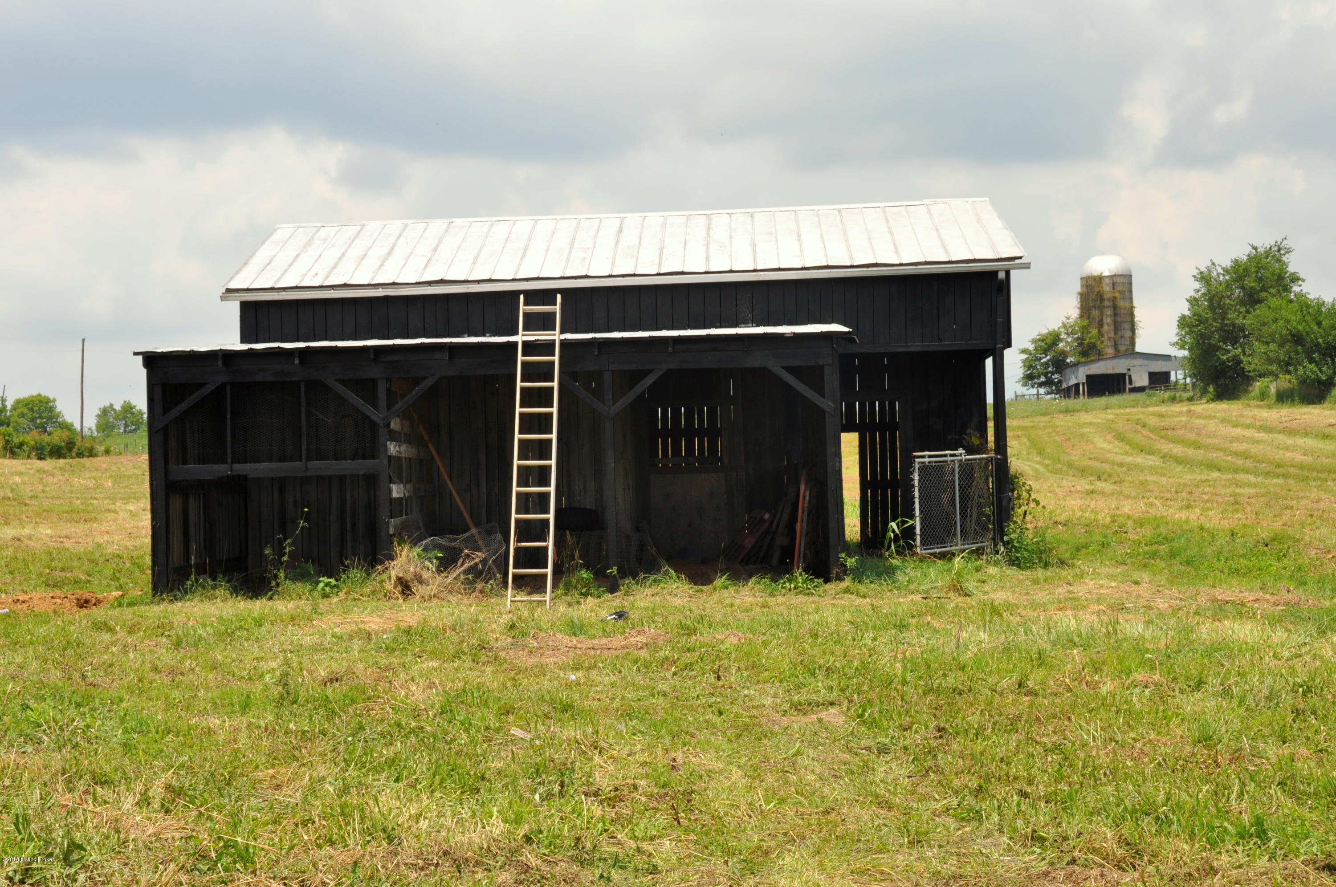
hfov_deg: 33.4
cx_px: 668
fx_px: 2224
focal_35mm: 60
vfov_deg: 22.6
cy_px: 444
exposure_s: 1/200
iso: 200
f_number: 14
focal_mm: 40
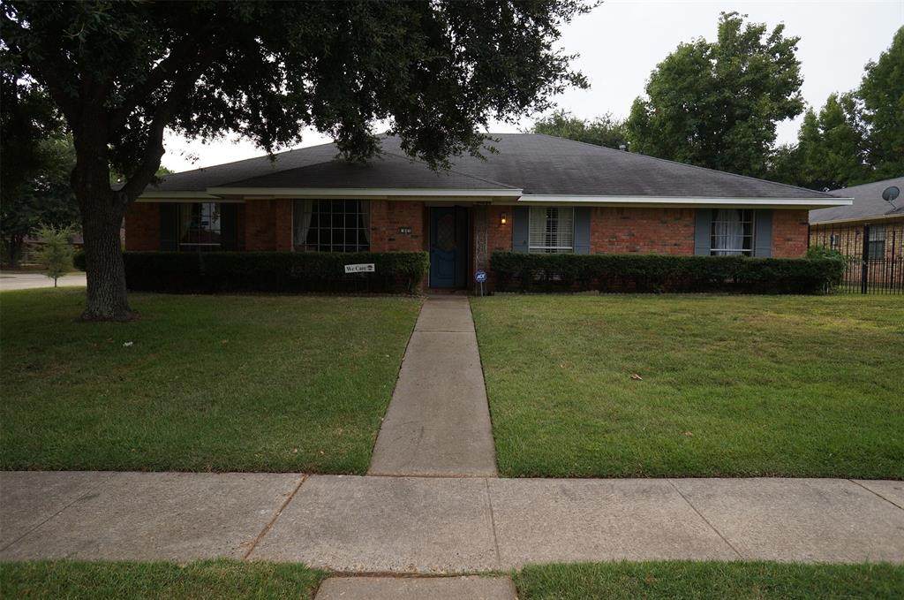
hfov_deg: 73.8
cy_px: 300
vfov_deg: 53.0
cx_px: 452
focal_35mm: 24
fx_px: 602
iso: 200
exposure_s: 1/200
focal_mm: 16
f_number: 7.1
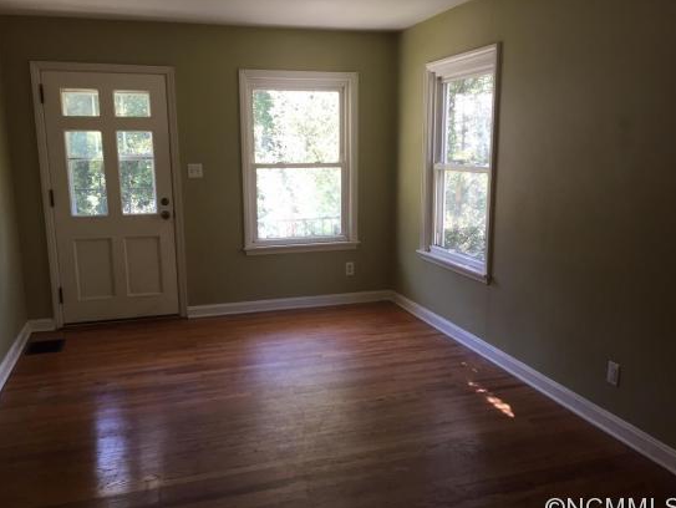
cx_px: 339
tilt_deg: -11.1
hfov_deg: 58.3
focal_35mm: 31
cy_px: 265
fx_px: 606
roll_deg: -0.3
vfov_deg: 45.5
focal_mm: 4.15
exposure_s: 1/30
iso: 32
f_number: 2.2
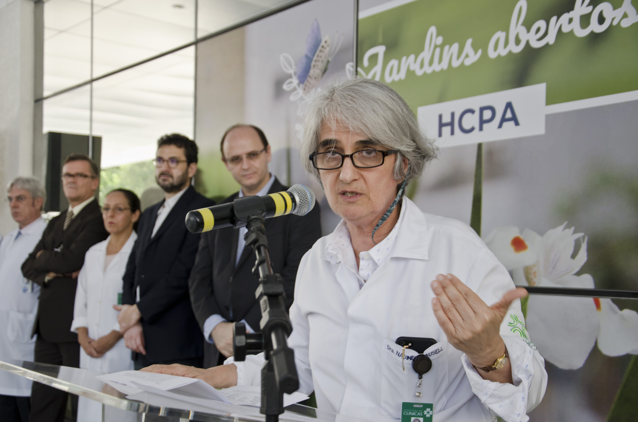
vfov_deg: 28.0
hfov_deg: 41.2
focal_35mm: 48
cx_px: 319
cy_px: 211
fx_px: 849
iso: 400
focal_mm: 32
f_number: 4.2
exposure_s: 1/80
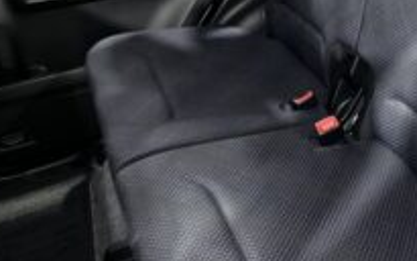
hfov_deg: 41.1
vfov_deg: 27.0
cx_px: 325
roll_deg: +1.4
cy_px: 60
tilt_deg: -28.1
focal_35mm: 47
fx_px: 534
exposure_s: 1/4
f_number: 1.5
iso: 200
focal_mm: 5.7
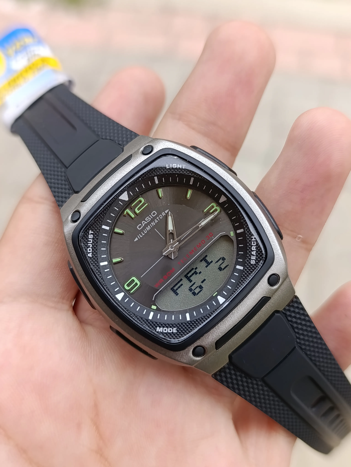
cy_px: 234
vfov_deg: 73.8
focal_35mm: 23
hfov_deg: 59.0
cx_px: 176
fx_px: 310
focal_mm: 6.14
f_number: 1.6
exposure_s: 1/120
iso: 80
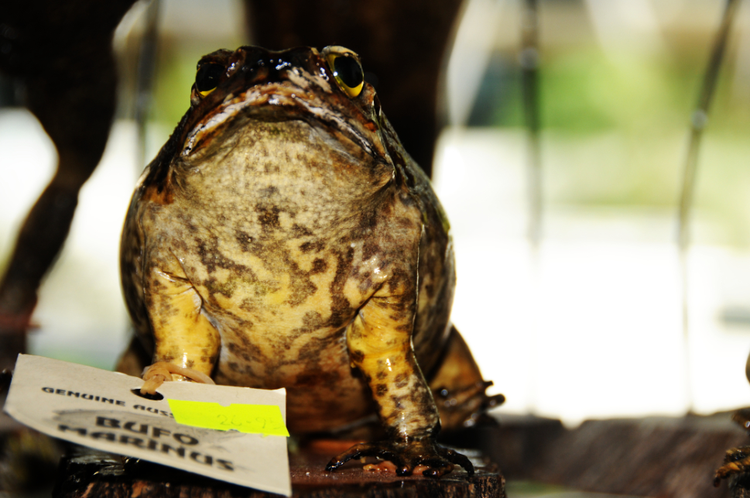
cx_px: 374
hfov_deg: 16.2
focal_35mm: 127
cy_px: 249
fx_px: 2642
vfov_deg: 10.8
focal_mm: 82
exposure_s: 1/250
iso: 250
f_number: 7.1
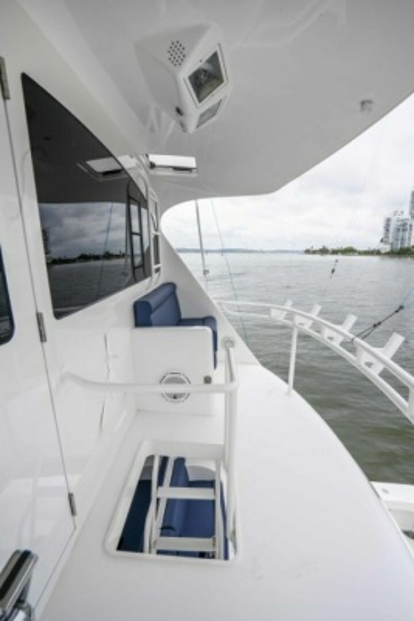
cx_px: 207
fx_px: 276
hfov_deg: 73.8
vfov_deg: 96.7
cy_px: 310
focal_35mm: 16
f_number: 11
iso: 400
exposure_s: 1/400
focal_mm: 16
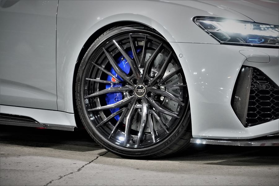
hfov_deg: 15.5
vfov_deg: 10.4
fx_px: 1023
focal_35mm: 132
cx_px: 140
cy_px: 93
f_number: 5.6
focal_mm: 88
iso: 6400
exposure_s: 1/60
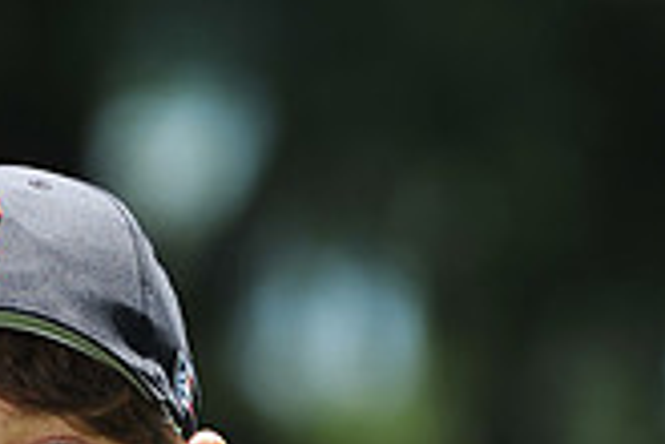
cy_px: 710
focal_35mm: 702
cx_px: 145
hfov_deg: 2.9
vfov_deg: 2.0
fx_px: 12966
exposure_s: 1/1000
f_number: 4.5
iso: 200
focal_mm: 200
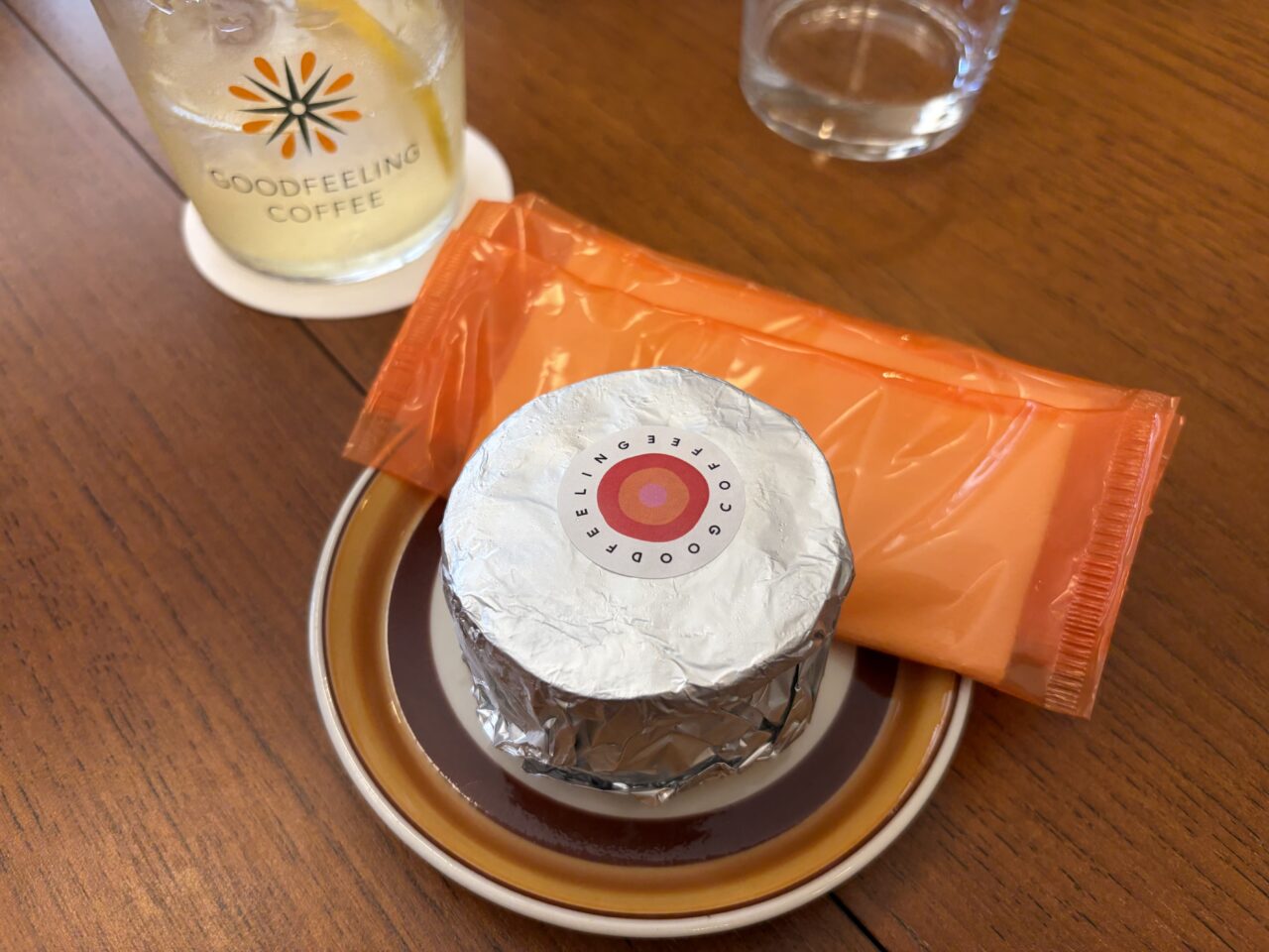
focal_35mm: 26
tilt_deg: -54.8
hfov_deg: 67.3
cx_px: 634
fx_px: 953
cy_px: 476
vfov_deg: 53.1
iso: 100
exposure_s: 1/100
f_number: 1.6
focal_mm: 5.96
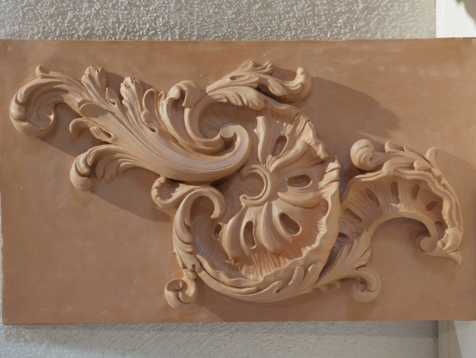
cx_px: 238
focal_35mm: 68
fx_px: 935
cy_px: 179
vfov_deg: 21.6
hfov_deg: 28.6
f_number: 9
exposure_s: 1/10
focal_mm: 34
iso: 1600
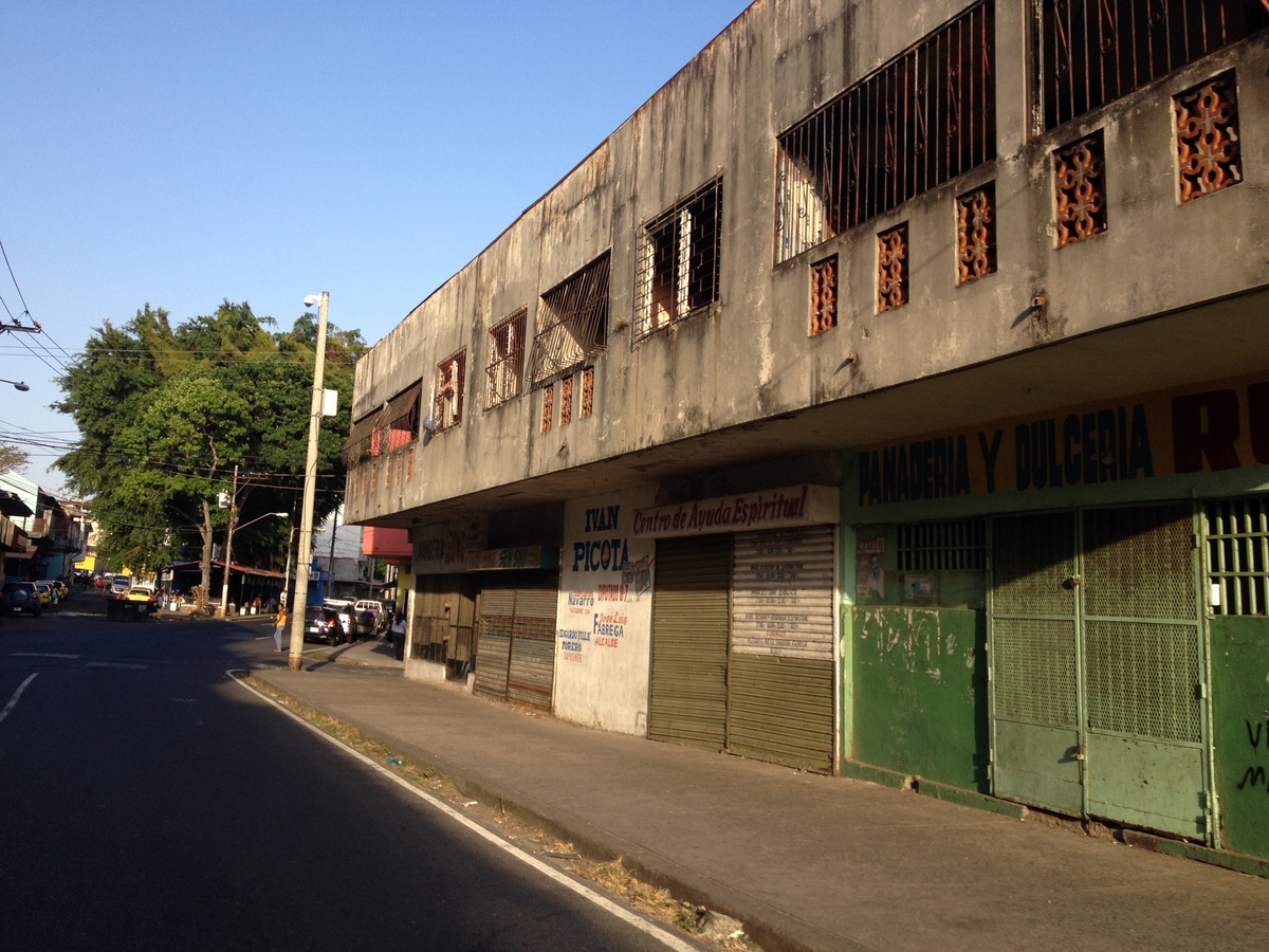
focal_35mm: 35
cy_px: 476
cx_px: 634
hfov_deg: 52.6
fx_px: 1283
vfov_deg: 40.7
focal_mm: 4.28
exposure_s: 1/778
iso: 50
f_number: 2.4
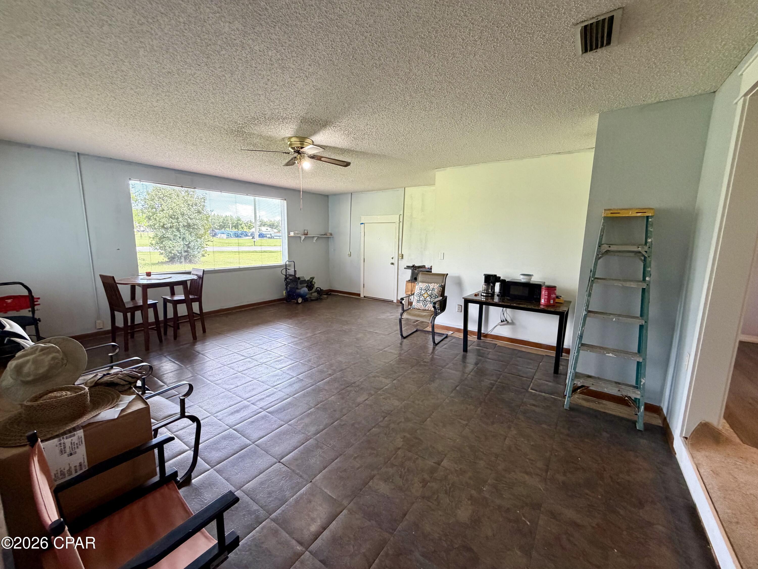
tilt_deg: -8.9
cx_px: 379
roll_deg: -1.0
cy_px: 284
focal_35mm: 14
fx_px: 307
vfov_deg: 85.7
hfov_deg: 102.1
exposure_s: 1/121
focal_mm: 2.22
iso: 250
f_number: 2.2
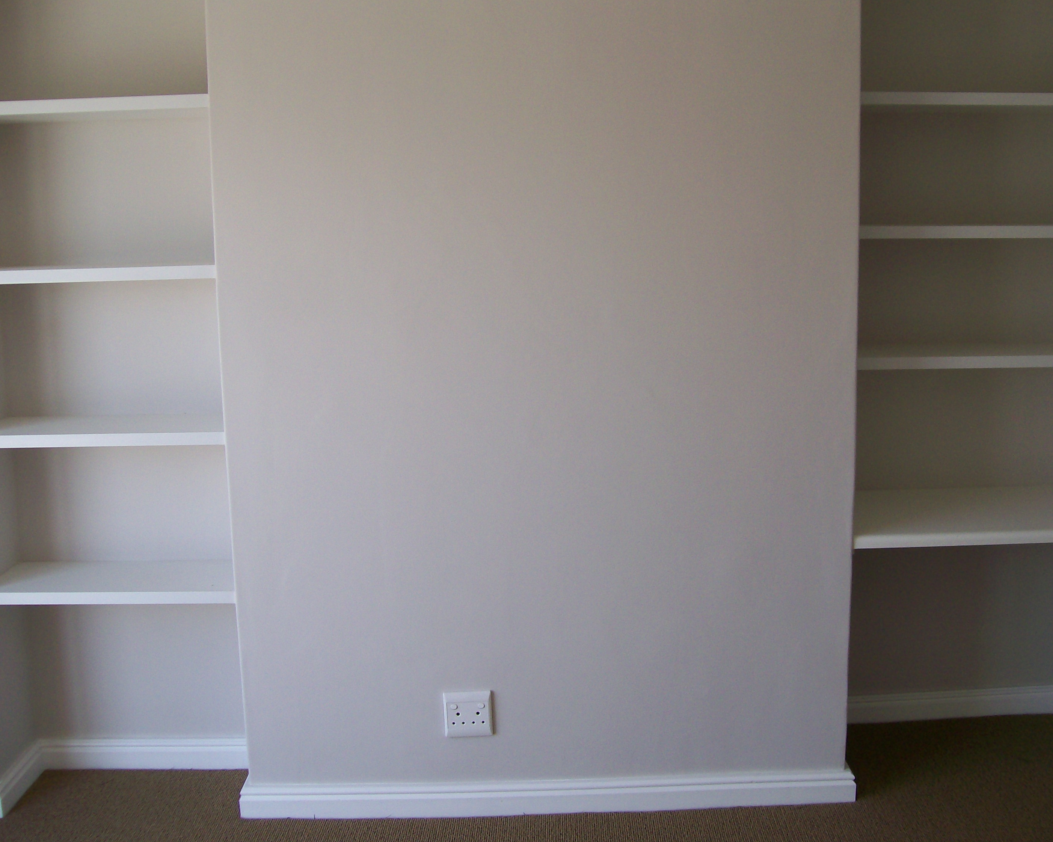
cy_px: 423
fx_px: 1184
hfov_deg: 47.9
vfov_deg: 39.2
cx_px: 559
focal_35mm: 38
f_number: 2.7
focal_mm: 6
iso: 80
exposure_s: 1/98.8
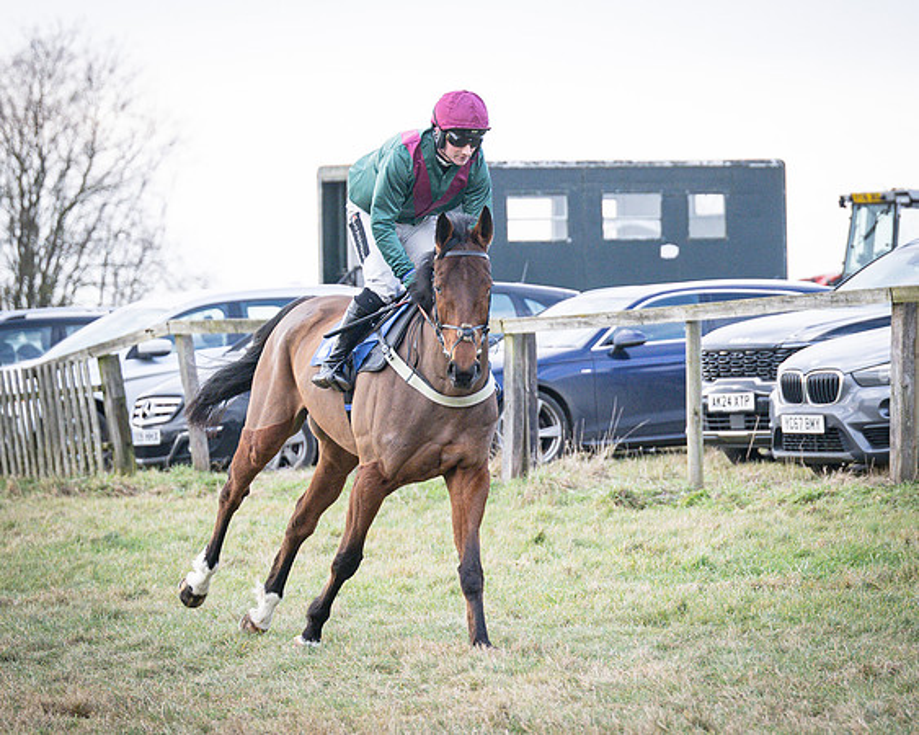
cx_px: 502
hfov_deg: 8.3
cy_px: 355
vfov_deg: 6.6
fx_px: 6366
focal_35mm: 234
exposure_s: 1/1600
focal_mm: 86
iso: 400
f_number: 2.8
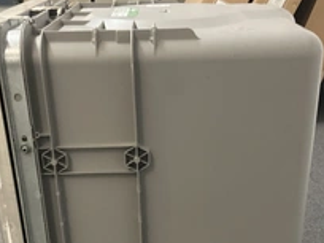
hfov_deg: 33.8
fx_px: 534
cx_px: 159
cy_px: 213
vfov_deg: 25.0
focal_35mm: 57
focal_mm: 3
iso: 320
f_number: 1.8
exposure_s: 1/30
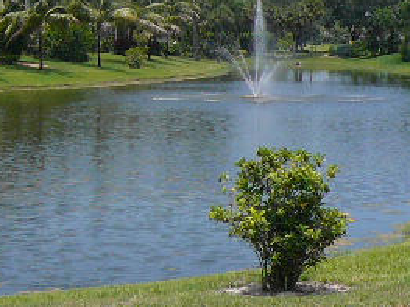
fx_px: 1267
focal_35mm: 107
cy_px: 56
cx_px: 176
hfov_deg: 18.4
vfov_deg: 13.7
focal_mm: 4.7
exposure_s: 1/320
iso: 100
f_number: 8
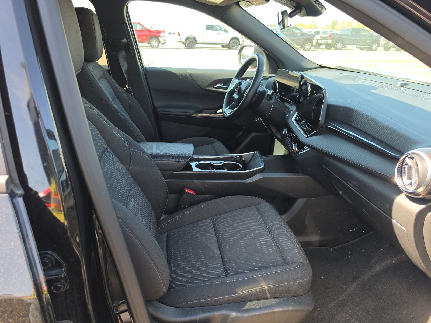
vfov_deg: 58.9
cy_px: 162
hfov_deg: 73.9
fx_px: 286
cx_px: 216
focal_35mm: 23
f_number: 1.4
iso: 22
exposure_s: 1/119
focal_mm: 6.5
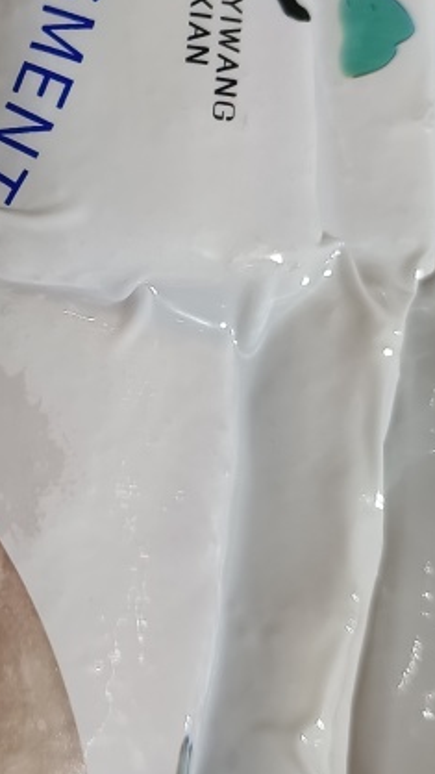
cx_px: 19
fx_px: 1313
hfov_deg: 18.4
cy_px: 229
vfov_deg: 32.4
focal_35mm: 64
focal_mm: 5.59
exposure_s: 1/33.3
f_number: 1.88
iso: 1871
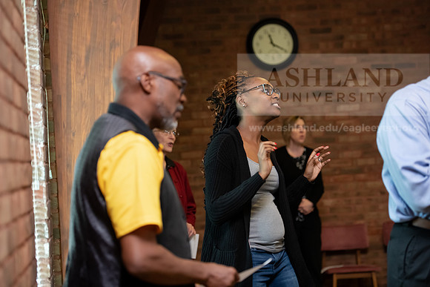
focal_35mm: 86
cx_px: 215
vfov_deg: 15.9
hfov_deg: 23.6
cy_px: 144
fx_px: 1027
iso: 1250
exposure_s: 1/125
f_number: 3.2
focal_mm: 86
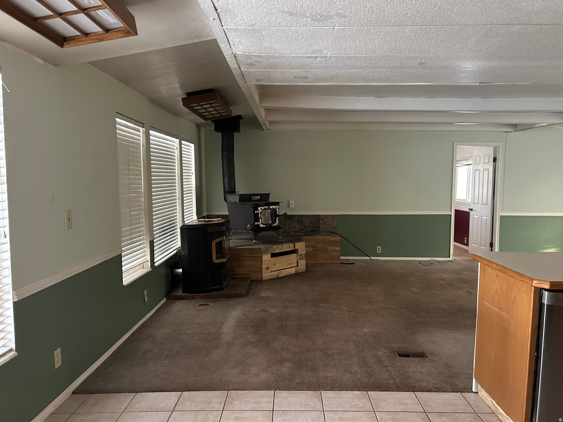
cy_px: 211
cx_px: 282
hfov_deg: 67.3
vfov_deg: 53.1
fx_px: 423
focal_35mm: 26
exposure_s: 1/40
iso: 500
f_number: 1.5
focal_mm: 5.7
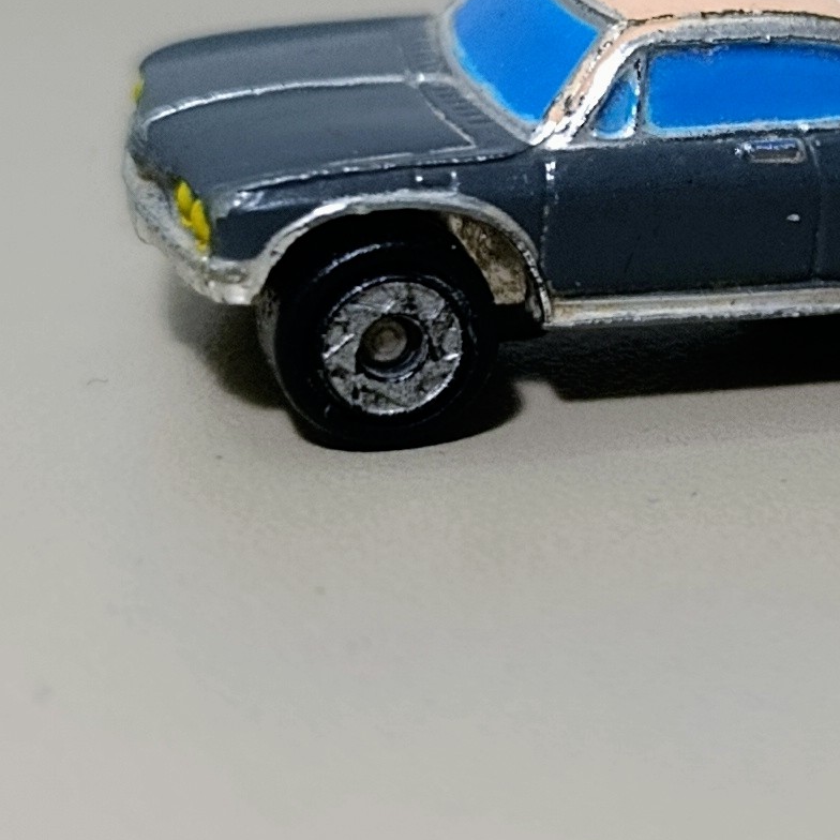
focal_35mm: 106
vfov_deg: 16.4
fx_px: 2910
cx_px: 703
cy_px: 259
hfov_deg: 16.3
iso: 819
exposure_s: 1/50
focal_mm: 6.11
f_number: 1.65
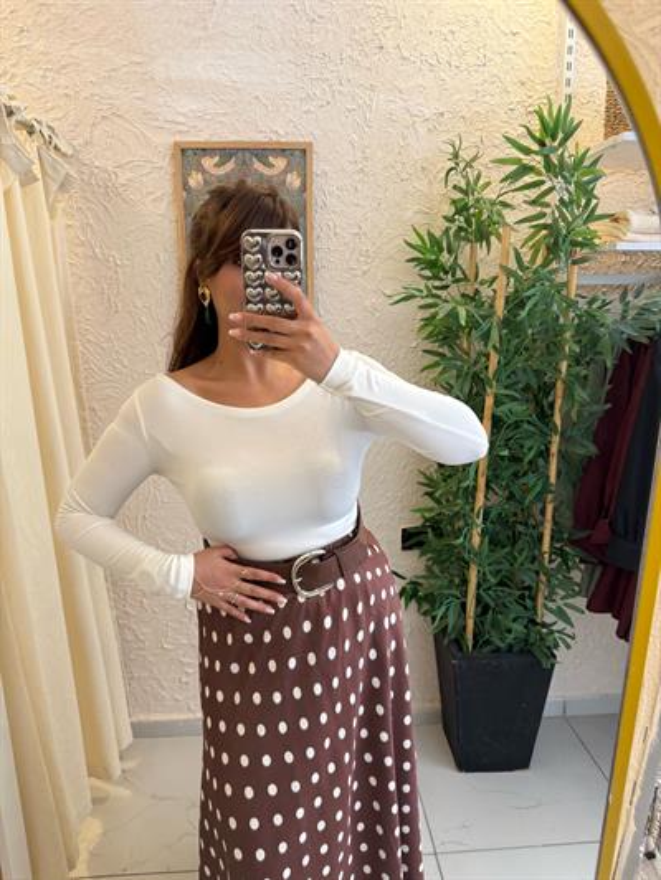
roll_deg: -0.2
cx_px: 330
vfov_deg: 71.6
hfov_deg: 56.8
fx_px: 611
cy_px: 440
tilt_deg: -18.9
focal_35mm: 24
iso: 200
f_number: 1.78
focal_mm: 6.76
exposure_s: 1/121
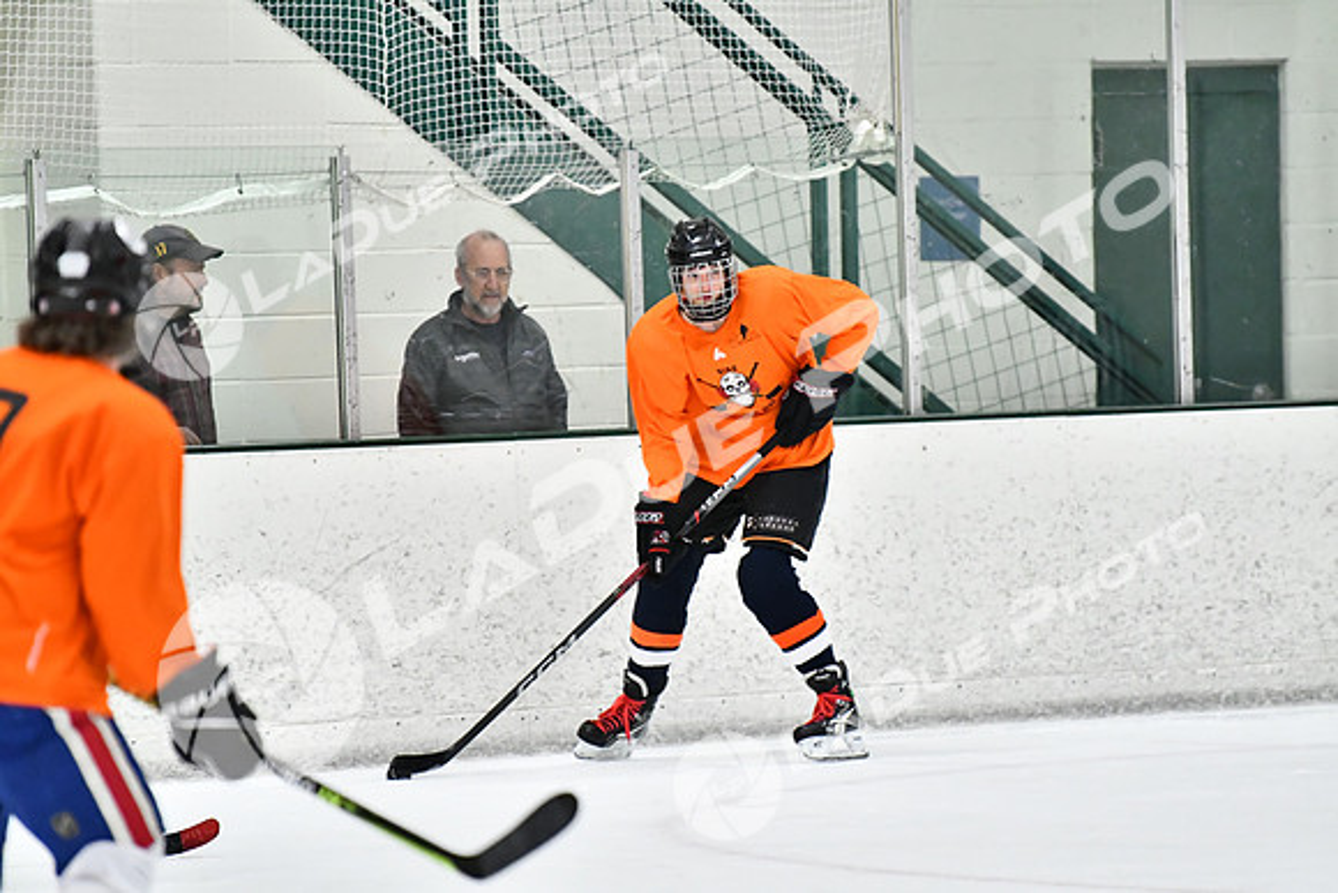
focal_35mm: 285
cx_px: 669
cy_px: 446
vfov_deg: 4.8
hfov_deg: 7.2
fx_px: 10594
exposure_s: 1/1250
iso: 5000
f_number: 2.8
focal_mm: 190
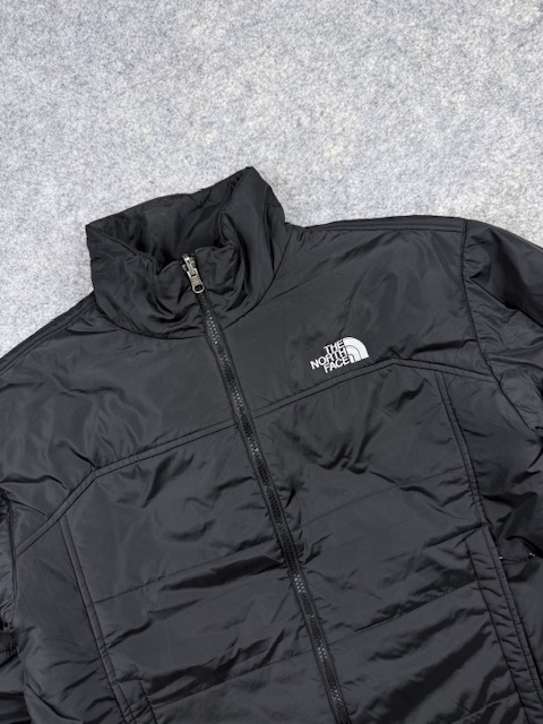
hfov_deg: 56.8
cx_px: 272
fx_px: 502
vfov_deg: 71.6
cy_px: 362
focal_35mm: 24
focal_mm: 6.76
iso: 125
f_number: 1.78
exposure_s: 1/100
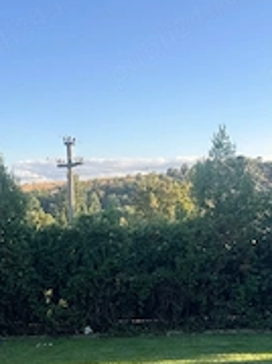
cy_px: 376
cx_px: 57
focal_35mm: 58
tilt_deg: -15.3
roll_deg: +2.7
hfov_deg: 24.8
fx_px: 608
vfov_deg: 30.5
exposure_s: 1/591
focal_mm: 5.7
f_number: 1.5
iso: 50
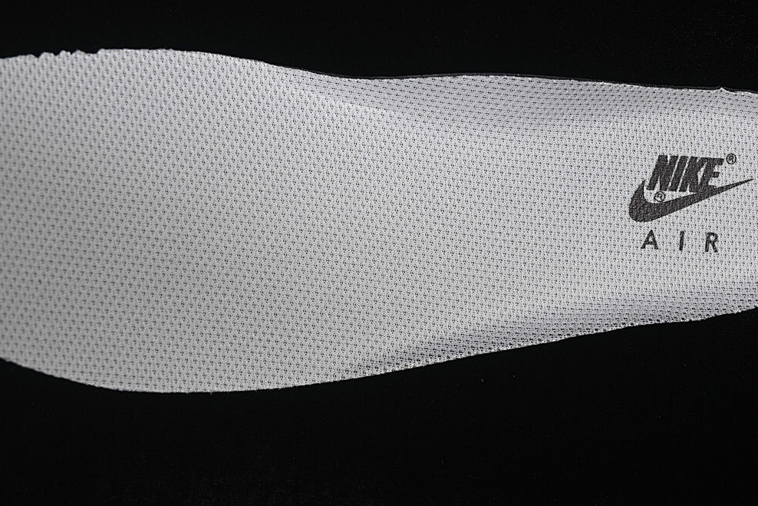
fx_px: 1727
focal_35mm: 82
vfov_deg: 16.7
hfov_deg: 24.8
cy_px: 254
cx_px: 410
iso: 160
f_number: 7.1
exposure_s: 1/60
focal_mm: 50
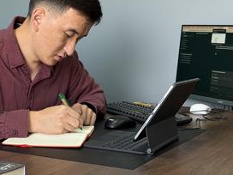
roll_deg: -0.3
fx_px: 491
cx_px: 62
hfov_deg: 26.4
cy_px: 69
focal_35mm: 73
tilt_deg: -3.7
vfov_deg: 20.1
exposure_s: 1/100
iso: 100
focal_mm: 6.76
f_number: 1.78
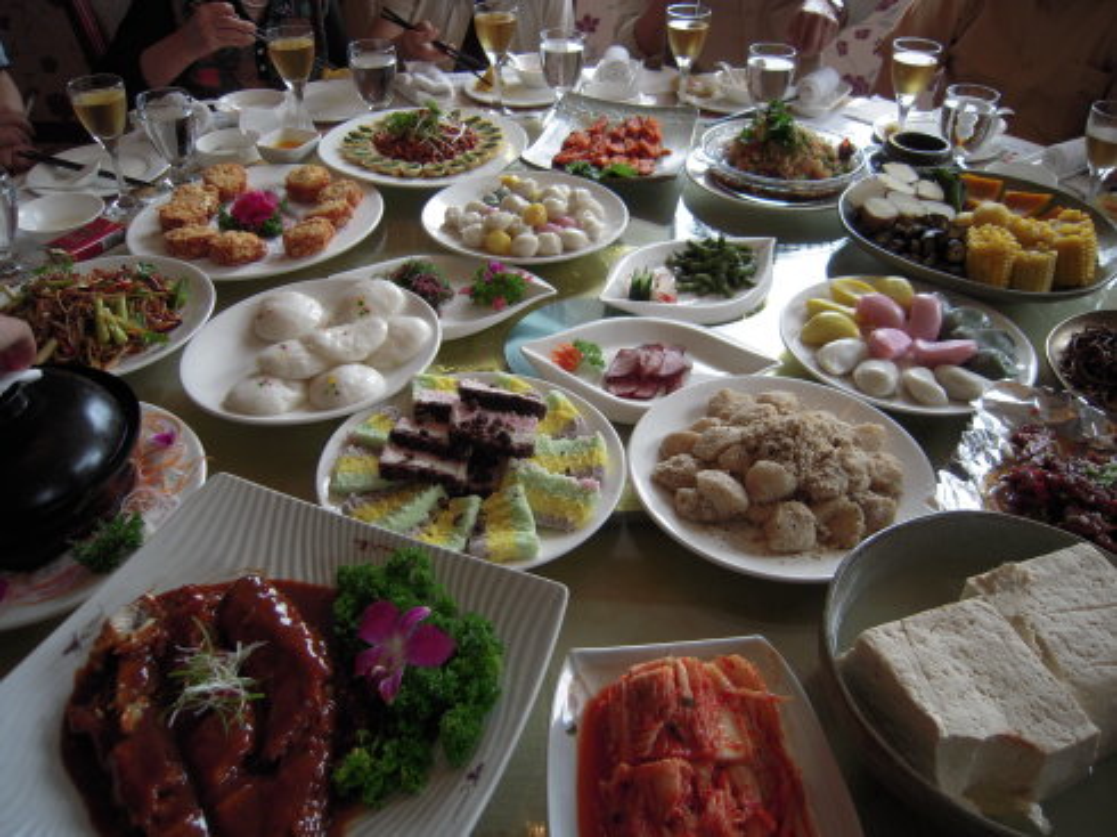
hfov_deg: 63.5
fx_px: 903
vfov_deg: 49.7
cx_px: 558
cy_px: 418
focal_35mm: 28
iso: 100
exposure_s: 1/125
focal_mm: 5
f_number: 2.7
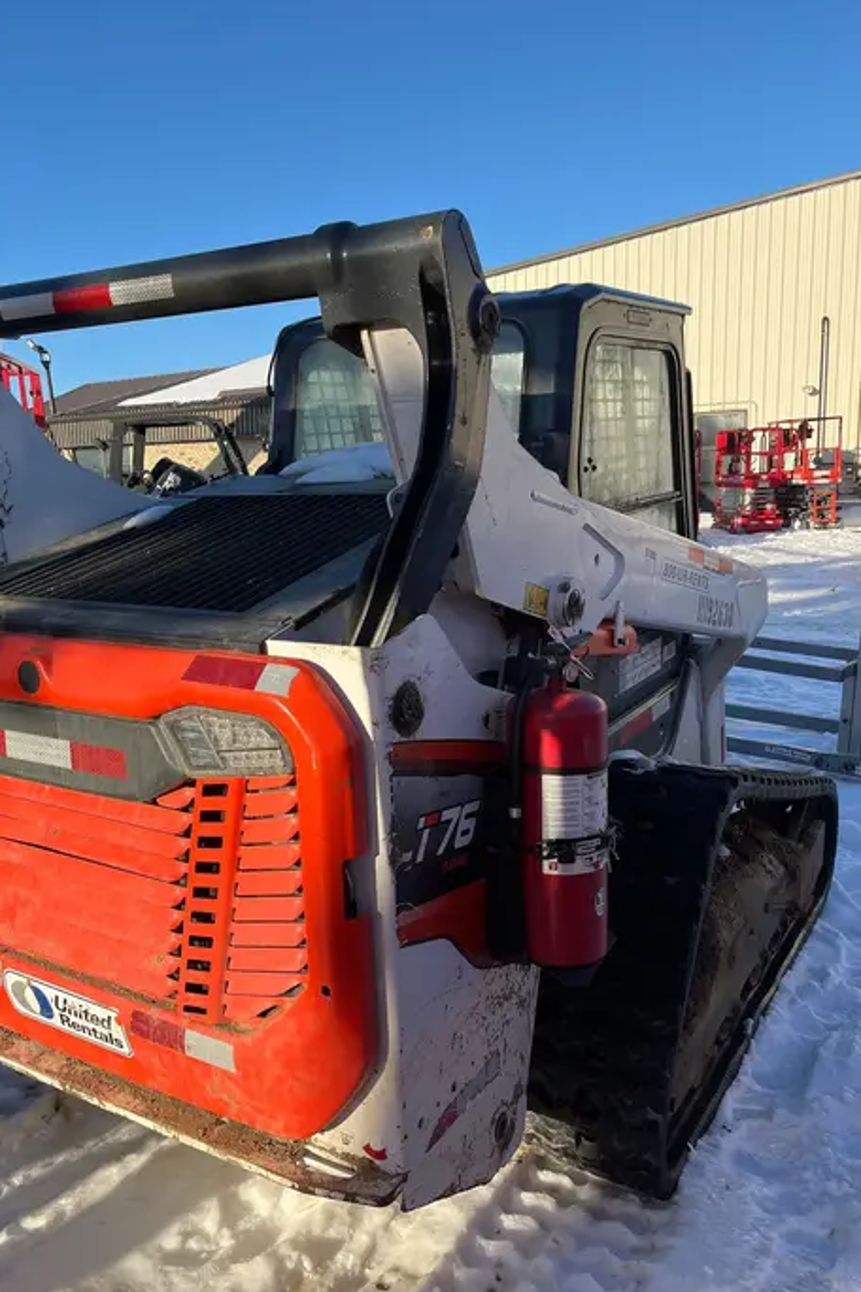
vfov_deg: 63.7
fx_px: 1040
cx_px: 376
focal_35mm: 29
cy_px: 658
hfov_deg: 44.9
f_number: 1.6
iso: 50
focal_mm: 5.1
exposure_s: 1/2179
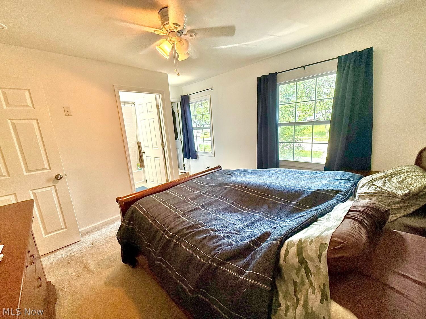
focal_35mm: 14
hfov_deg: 102.1
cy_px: 160
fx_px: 172
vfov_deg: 85.7
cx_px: 213
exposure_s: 1/120
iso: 320
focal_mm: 2.22
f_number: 2.2
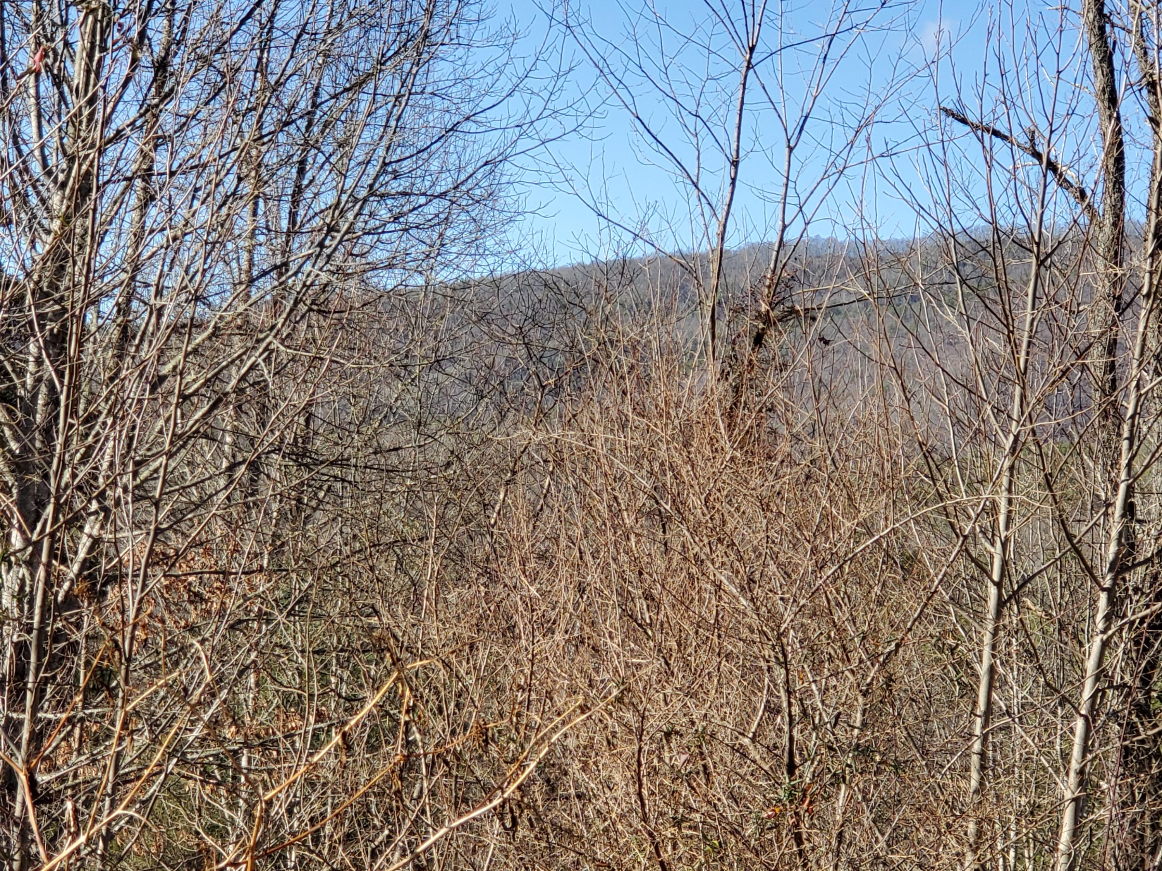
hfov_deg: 36.8
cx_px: 581
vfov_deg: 28.0
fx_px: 1746
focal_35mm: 52
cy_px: 436
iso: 50
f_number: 2.4
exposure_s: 1/467
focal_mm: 6
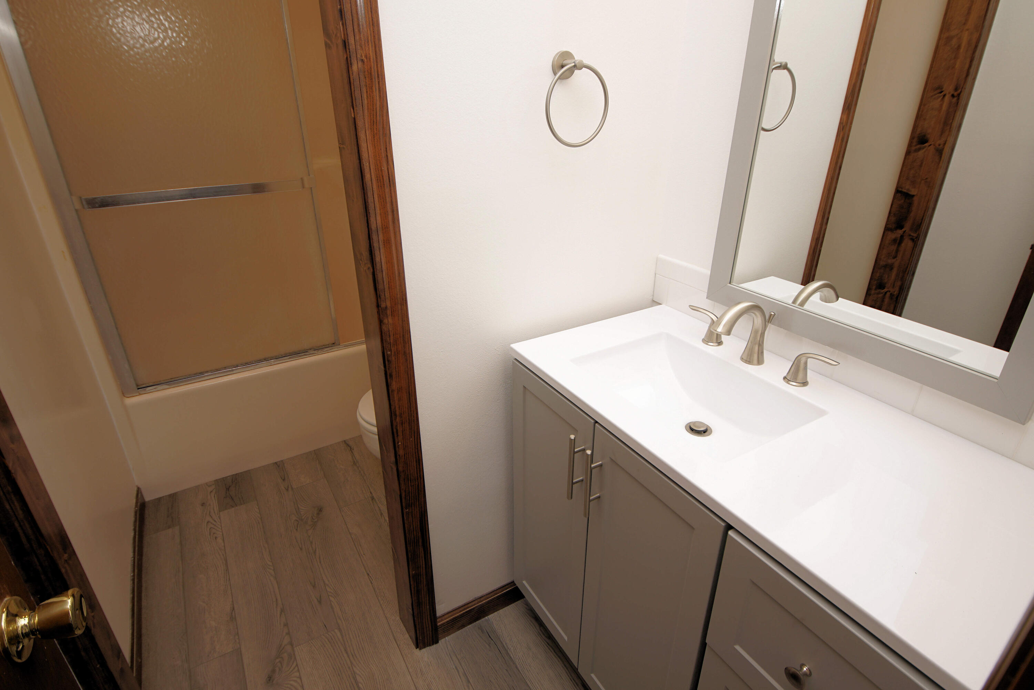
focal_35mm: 18
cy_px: 345
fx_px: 517
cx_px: 517
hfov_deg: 90.0
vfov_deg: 67.4
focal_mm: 12
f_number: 4.5
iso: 125
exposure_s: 1/60
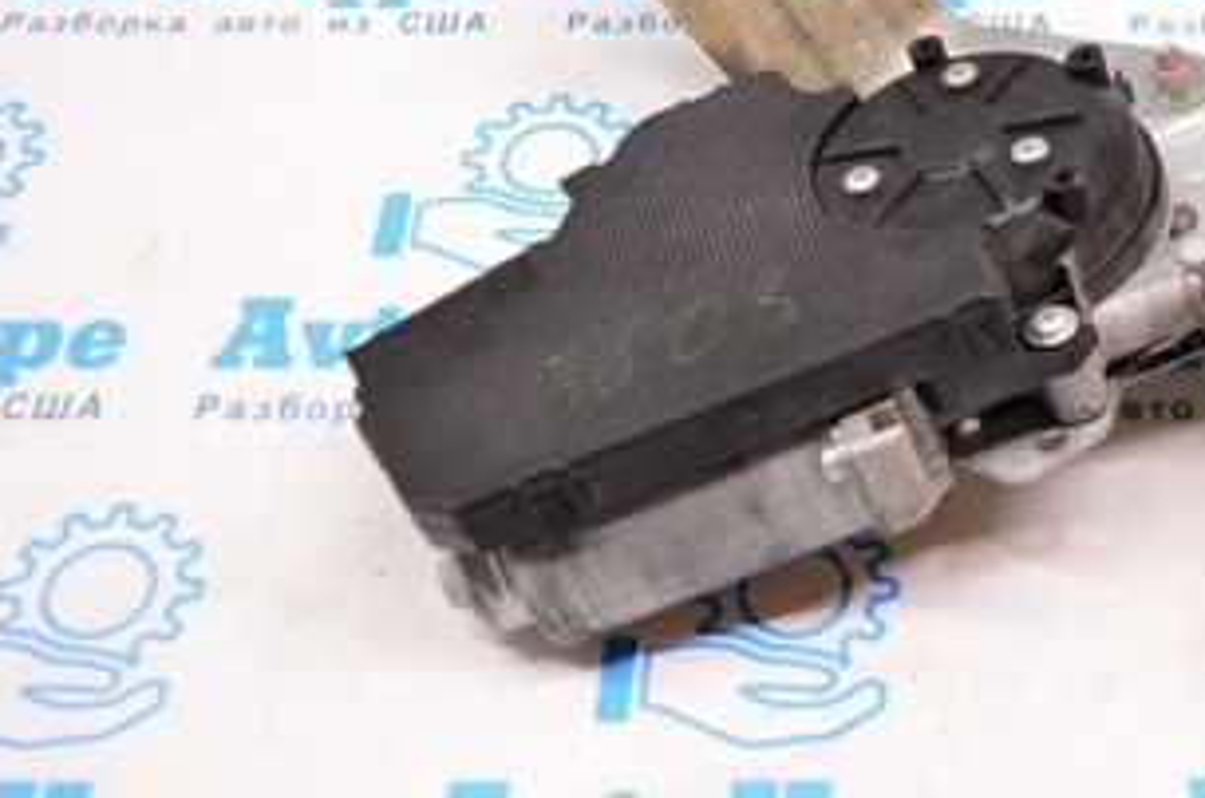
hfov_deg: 31.1
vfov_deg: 21.4
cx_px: 980
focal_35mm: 63
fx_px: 2104
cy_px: 310
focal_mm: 20
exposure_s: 1/320
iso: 3200
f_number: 3.5
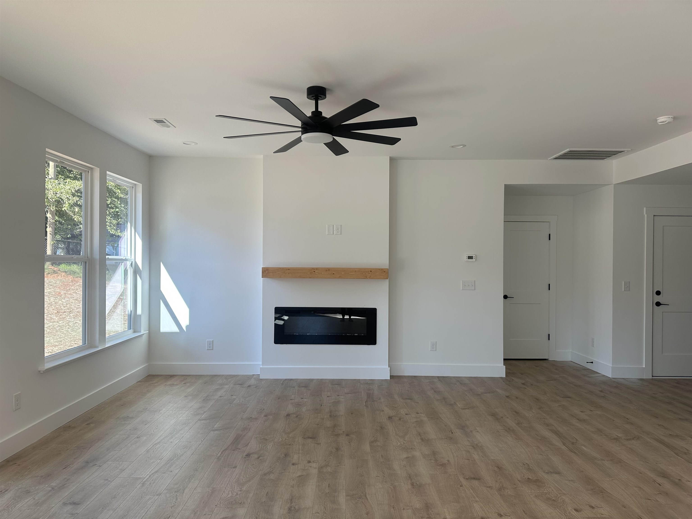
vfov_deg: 56.8
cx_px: 346
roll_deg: -0.3
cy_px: 260
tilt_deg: +0.9
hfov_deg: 71.6
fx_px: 480
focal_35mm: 24
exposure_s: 1/351
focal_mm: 6.86
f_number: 1.78
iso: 80
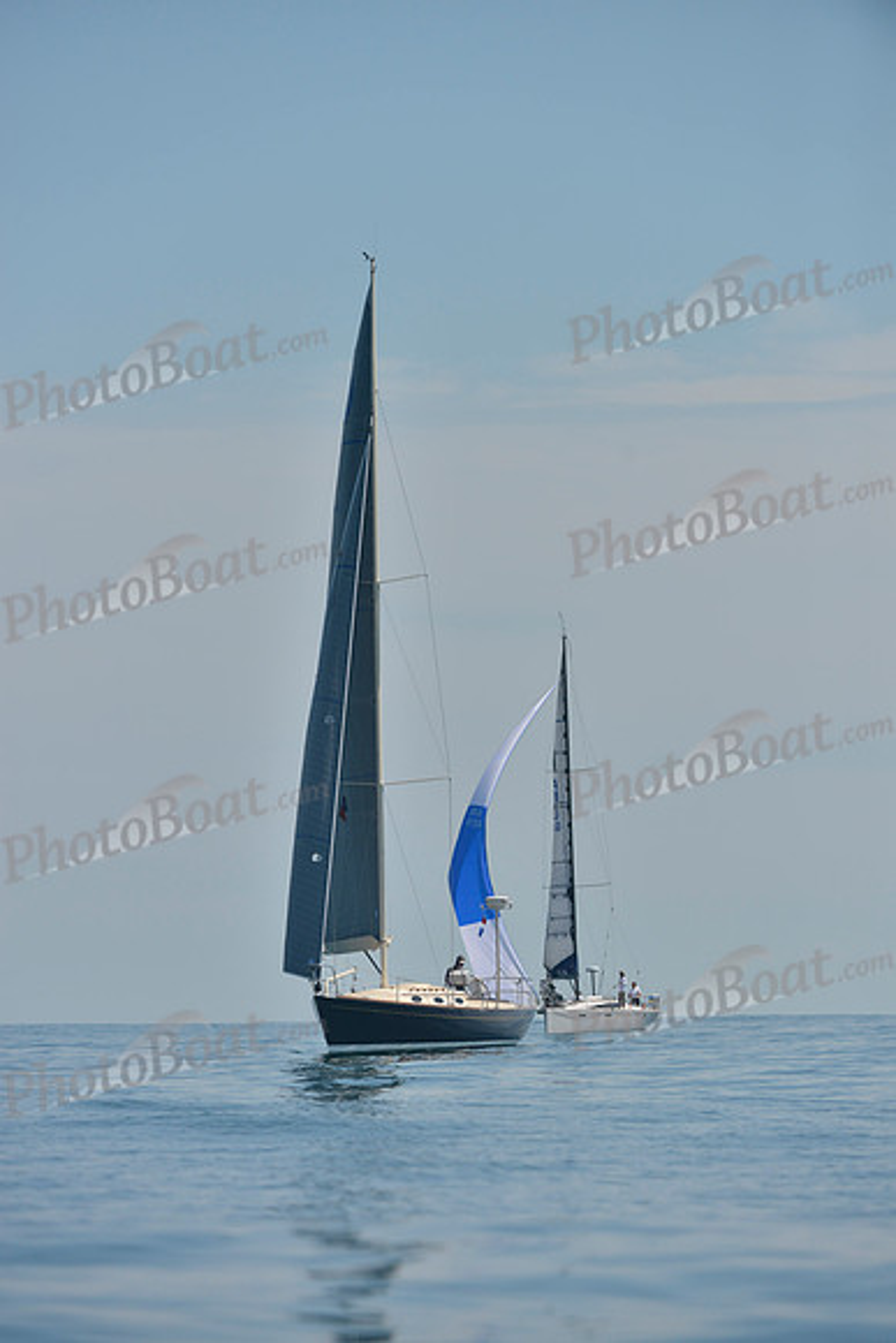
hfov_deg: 5.5
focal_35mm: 250
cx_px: 448
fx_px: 9327
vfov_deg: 8.2
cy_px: 672
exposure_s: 1/2500
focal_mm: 250
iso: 280
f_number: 5.6
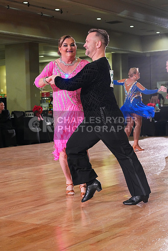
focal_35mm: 73
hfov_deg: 18.7
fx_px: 511
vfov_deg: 27.7
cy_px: 126
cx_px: 84
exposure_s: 1/320
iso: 5000
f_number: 5.6
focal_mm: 73
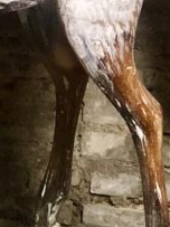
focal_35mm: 262
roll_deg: -3.2
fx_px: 1717
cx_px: -95
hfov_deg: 5.6
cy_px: -93
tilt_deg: -10.0
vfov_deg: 7.5
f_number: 2.4
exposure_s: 1/25
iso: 160
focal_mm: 6
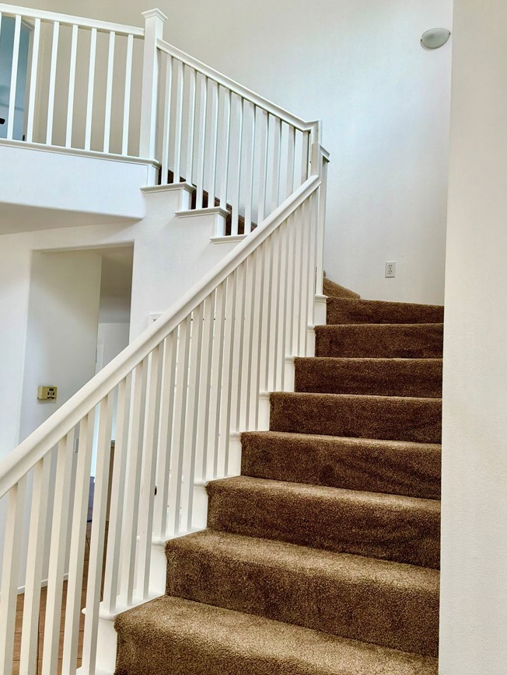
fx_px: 644
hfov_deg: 42.9
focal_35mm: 33
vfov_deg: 55.3
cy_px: 349
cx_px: 220
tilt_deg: +4.6
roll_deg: -2.6
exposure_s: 1/60
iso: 50
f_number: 1.8
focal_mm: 3
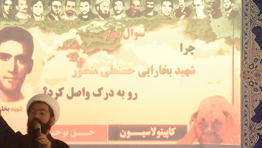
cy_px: 111
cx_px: 200
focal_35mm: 247
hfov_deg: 8.7
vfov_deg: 4.9
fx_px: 1717
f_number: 5
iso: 25600
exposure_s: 1/640
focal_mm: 75
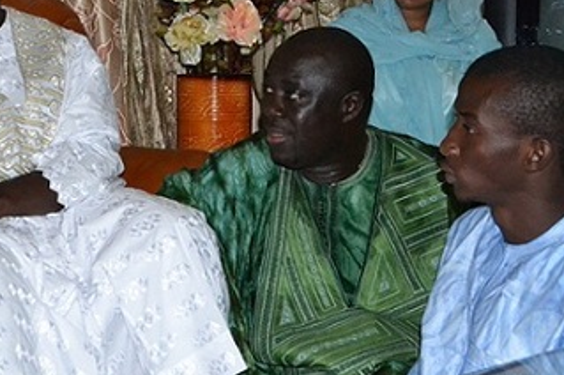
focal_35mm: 79
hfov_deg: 24.7
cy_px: 37
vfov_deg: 17.0
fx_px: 1236
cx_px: 25
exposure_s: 1/60
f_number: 7.1
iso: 3200
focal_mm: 24
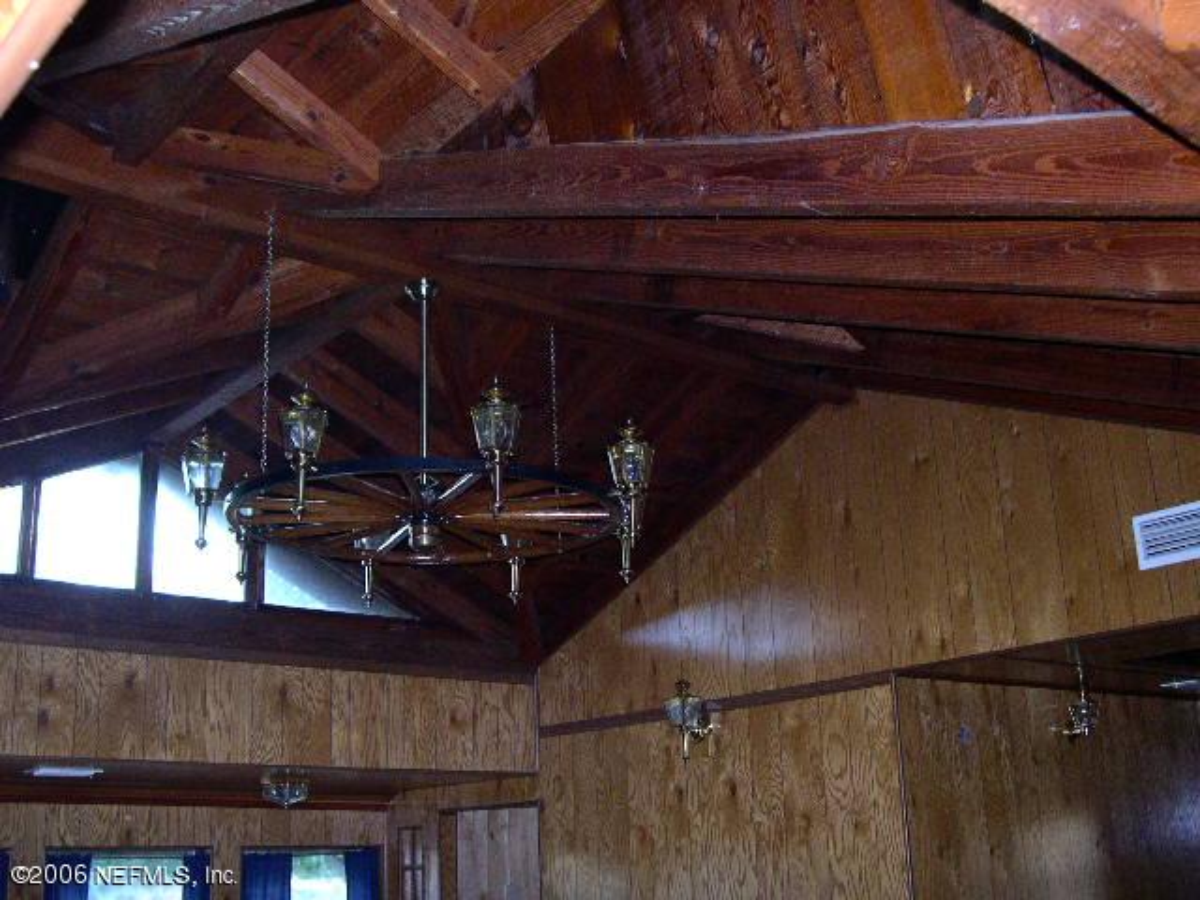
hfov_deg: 49.0
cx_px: 600
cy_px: 450
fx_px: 1317
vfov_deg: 37.7
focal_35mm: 38
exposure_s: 1/60
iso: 400
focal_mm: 8
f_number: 2.8
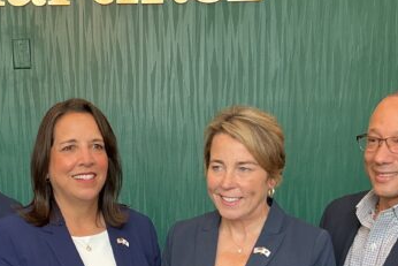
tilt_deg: -11.7
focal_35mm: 75
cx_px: 109
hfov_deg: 26.7
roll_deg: +0.9
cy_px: 303
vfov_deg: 17.5
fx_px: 829
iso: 80
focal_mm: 3
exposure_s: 1/60
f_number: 1.8
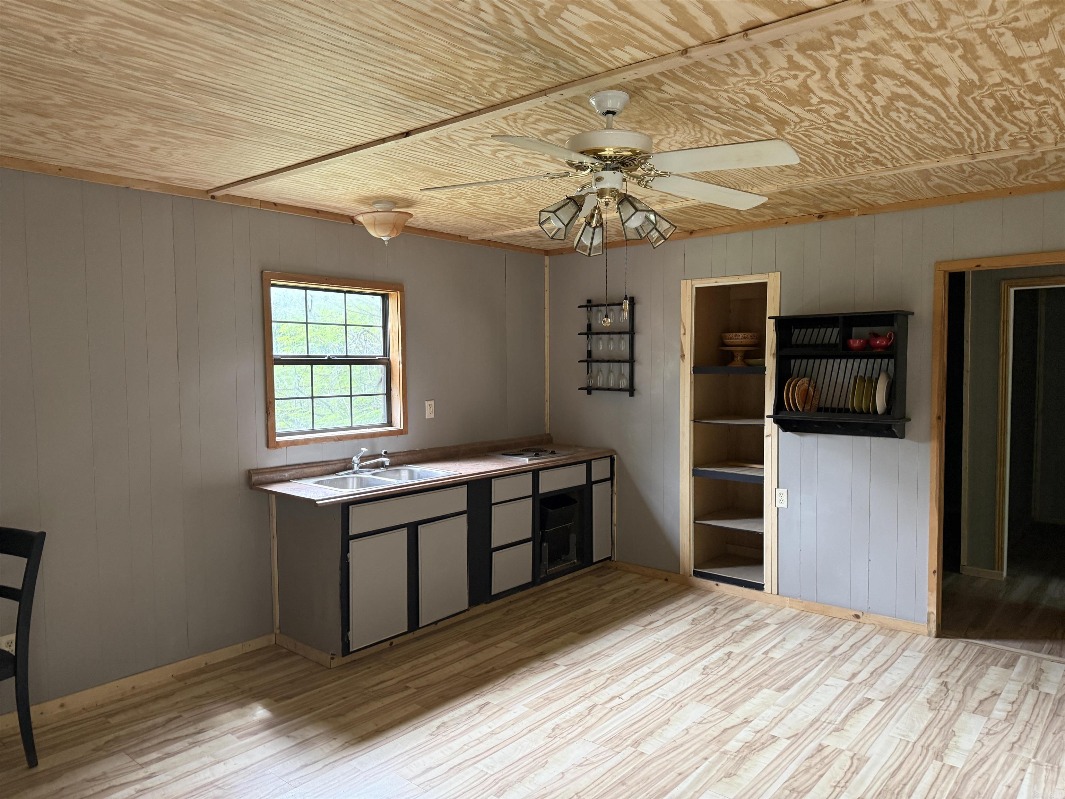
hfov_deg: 71.6
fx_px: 738
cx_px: 532
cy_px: 400
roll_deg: +0.4
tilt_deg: -2.0
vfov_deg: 56.8
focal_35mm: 24
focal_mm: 6.76
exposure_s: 1/60
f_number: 1.78
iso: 250
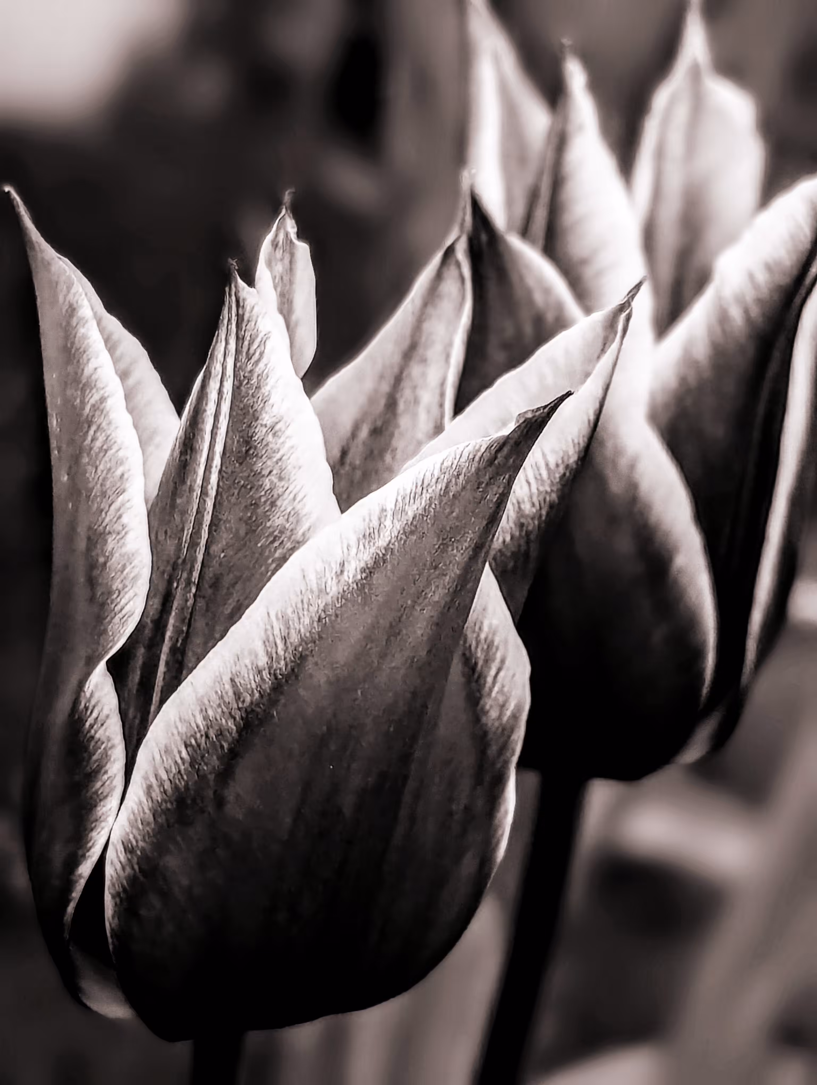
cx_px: 408
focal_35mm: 24
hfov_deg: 56.9
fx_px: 753
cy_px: 542
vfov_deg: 71.5
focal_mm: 6.81
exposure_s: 1/430
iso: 43
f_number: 1.9
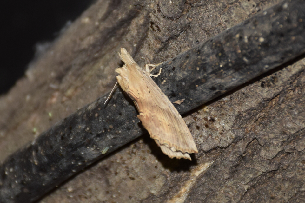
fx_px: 1778
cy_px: 102
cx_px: 152
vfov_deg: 6.5
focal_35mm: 210
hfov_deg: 9.8
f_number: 5.6
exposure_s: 1/60
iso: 320
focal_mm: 140
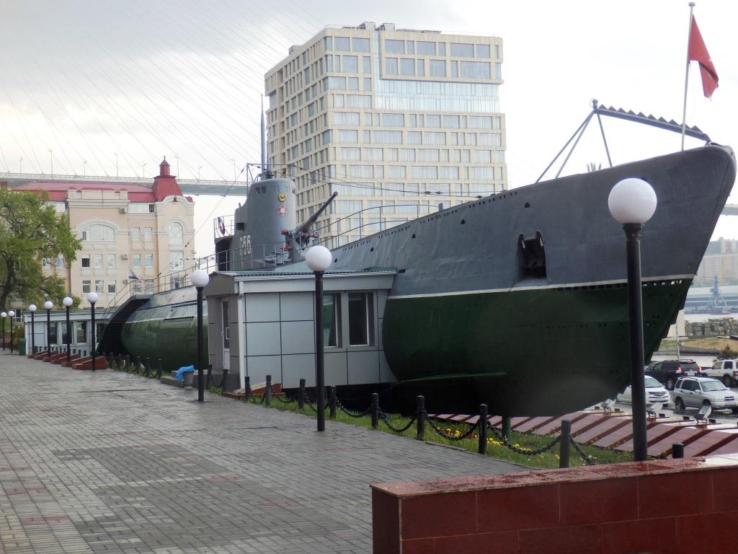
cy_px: 277
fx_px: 1151
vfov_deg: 27.0
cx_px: 369
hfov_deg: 35.5
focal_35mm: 54
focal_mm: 9.8
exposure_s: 1/100
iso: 80
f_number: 4.1
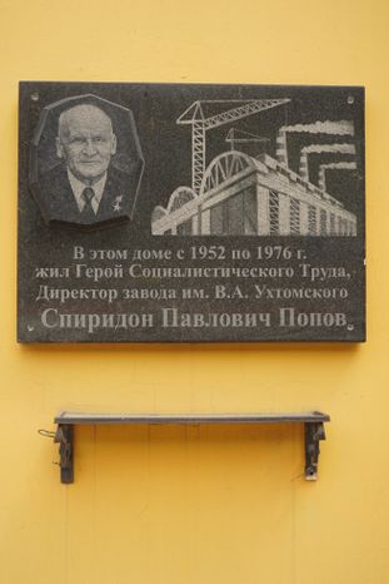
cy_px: 292
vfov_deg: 38.2
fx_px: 842
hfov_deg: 26.0
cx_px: 194
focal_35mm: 52
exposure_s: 1/250
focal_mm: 52
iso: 100
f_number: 5
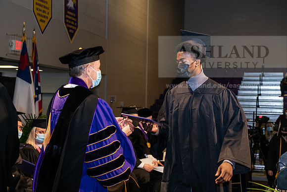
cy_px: 96
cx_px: 144
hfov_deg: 32.4
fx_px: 494
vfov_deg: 21.9
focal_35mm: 62
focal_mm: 62
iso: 1600
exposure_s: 1/200
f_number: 6.3
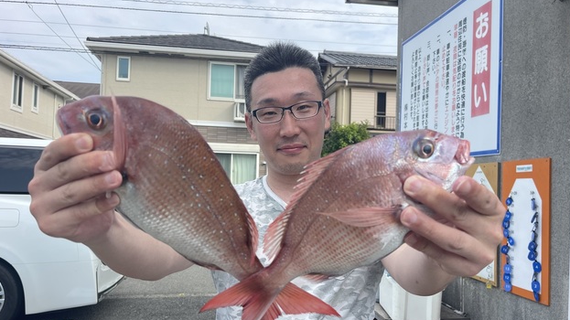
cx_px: 285
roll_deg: -1.0
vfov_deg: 41.4
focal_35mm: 28
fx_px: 423
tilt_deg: +2.1
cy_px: 171
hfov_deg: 67.9
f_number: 1.6
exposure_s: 1/1513
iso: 32
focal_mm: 5.1
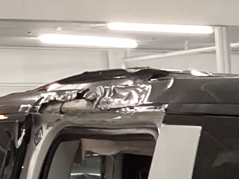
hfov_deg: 10.9
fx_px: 1173
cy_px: 445
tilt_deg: -16.7
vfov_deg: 8.0
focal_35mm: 170
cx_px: 434
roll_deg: +0.4
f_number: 2.4
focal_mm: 3.3
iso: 250
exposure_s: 1/50
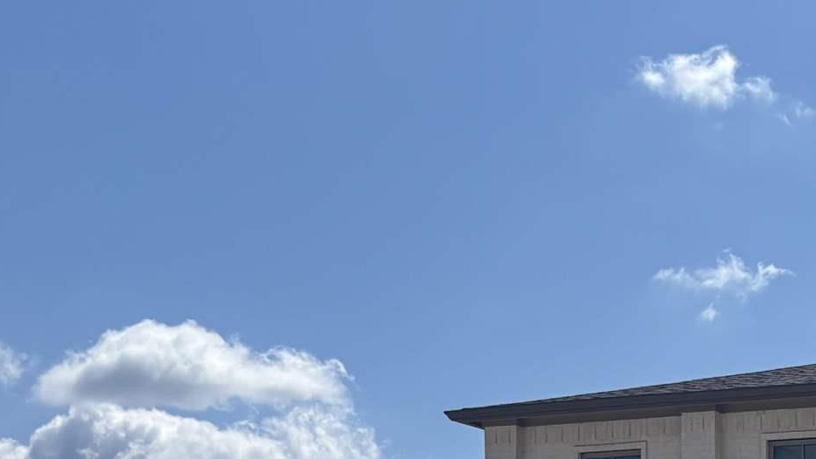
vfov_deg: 12.0
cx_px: 1133
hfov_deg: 20.4
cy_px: 824
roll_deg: -0.7
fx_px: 2012
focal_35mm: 93
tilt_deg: -0.9
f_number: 1.6
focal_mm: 5.96
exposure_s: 1/9091
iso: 50
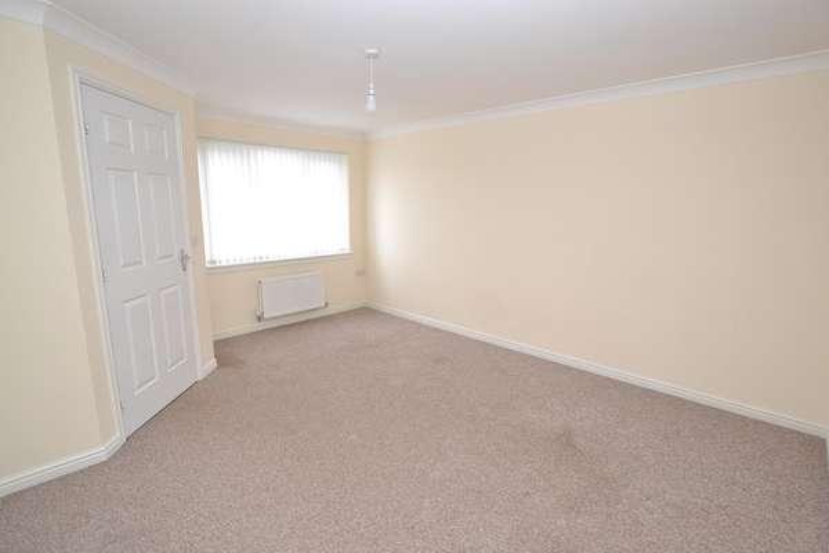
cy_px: 276
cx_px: 414
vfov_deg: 72.1
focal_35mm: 16
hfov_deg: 95.0
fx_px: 380
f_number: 3.5
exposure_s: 1/60
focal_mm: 11
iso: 400
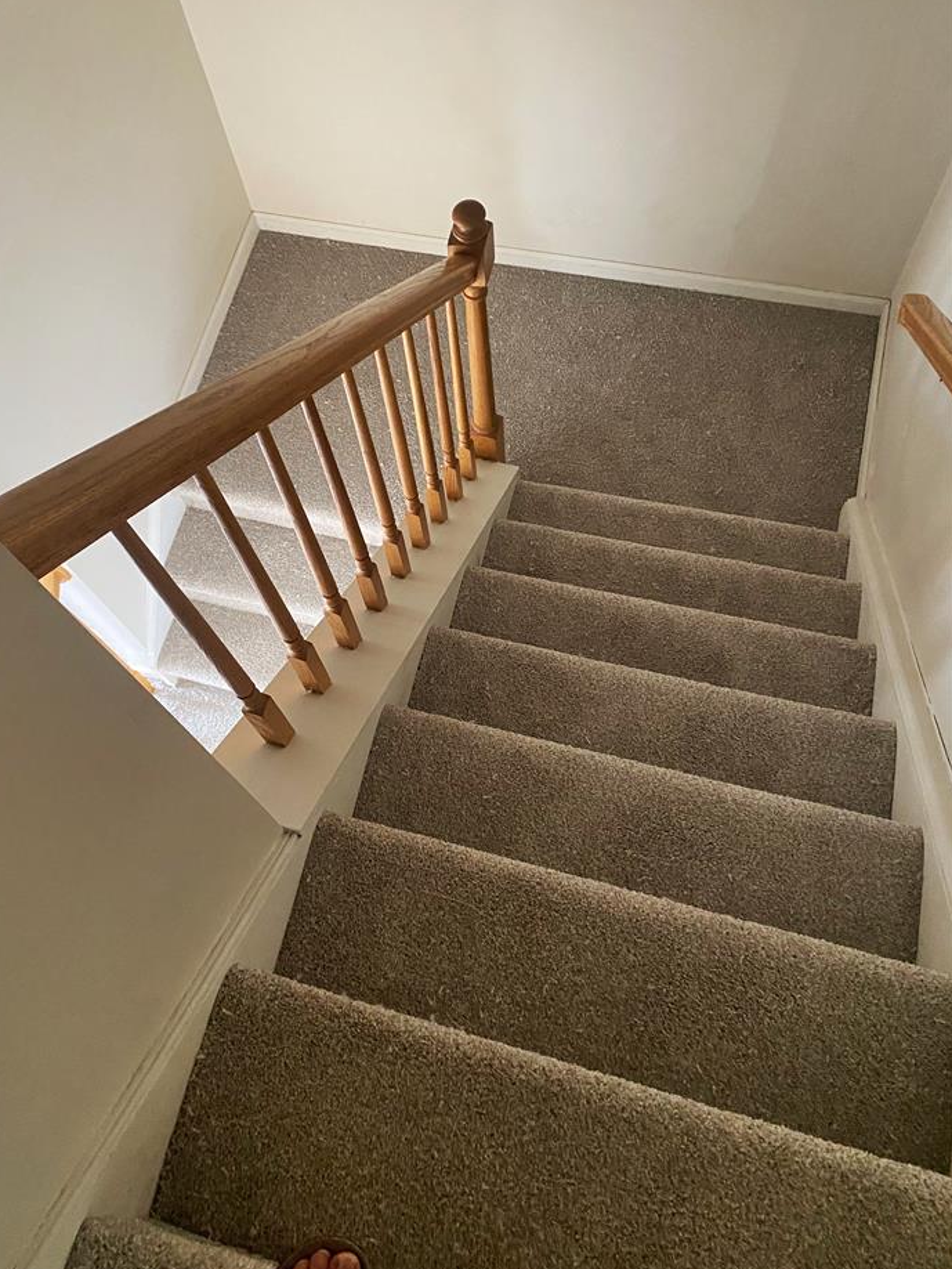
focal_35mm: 29
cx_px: 426
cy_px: 582
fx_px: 1063
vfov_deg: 61.6
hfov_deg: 48.2
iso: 500
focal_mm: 4.25
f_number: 1.8
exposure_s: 1/30
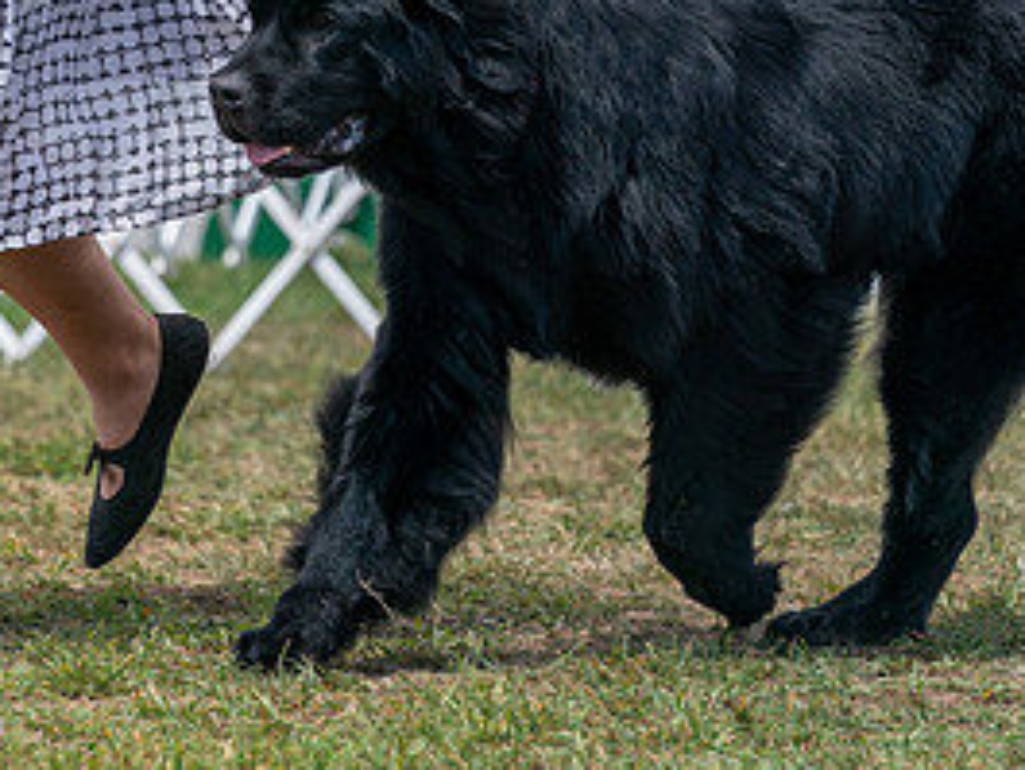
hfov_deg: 4.0
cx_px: 137
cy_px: -66
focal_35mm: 490
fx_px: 14516
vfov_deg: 3.0
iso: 400
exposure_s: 1/1600
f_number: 4.5
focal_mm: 200
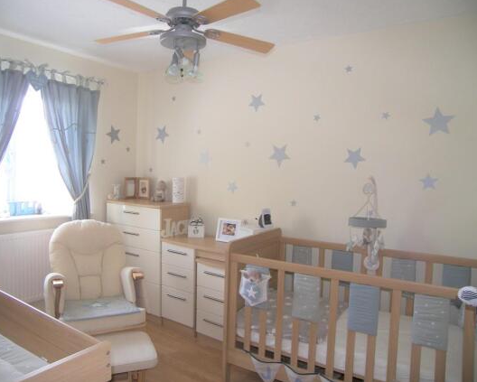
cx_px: 215
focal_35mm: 28
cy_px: 186
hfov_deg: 62.1
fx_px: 396
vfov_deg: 51.6
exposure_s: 1/30
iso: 100
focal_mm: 5.4
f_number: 2.8
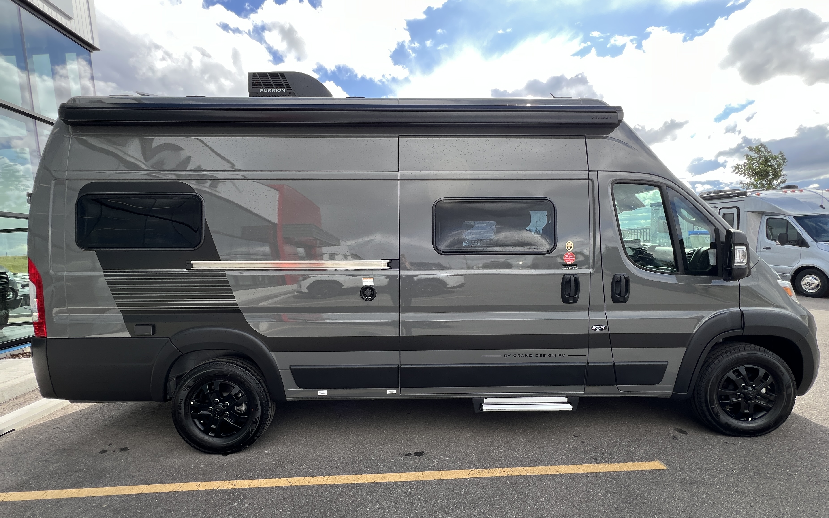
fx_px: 339
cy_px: 275
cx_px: 408
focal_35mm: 15
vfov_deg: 74.7
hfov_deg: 101.5
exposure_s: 1/280
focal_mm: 1.57
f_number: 1.8
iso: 32
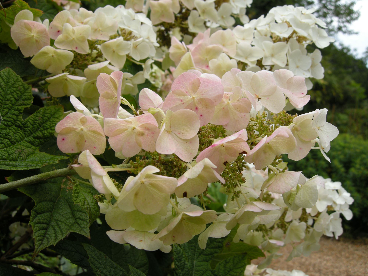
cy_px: 138
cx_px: 184
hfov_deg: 52.6
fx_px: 372
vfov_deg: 40.7
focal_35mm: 35
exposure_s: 1/170
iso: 64
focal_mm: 7.5
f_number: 4.3
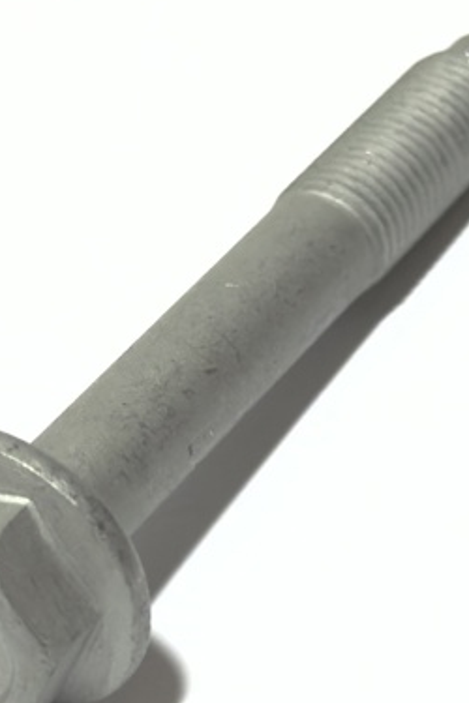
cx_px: 171
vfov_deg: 32.4
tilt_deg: -38.9
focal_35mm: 62
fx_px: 1211
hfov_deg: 21.9
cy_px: 391
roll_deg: -1.0
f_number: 1.78
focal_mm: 6.76
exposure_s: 1/100
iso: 80
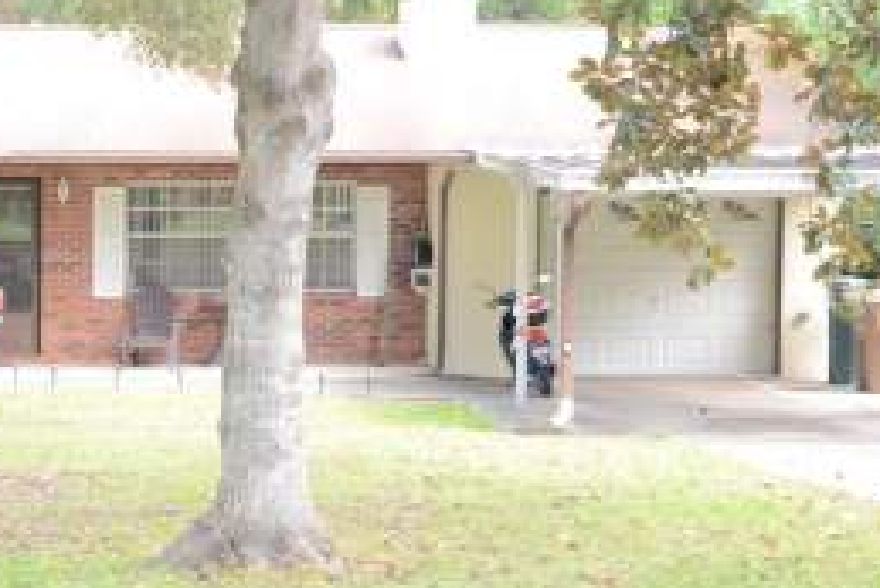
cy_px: 369
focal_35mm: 111
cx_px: 58
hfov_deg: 18.1
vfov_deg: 12.3
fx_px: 2715
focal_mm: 24
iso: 400
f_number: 5
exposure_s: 1/100
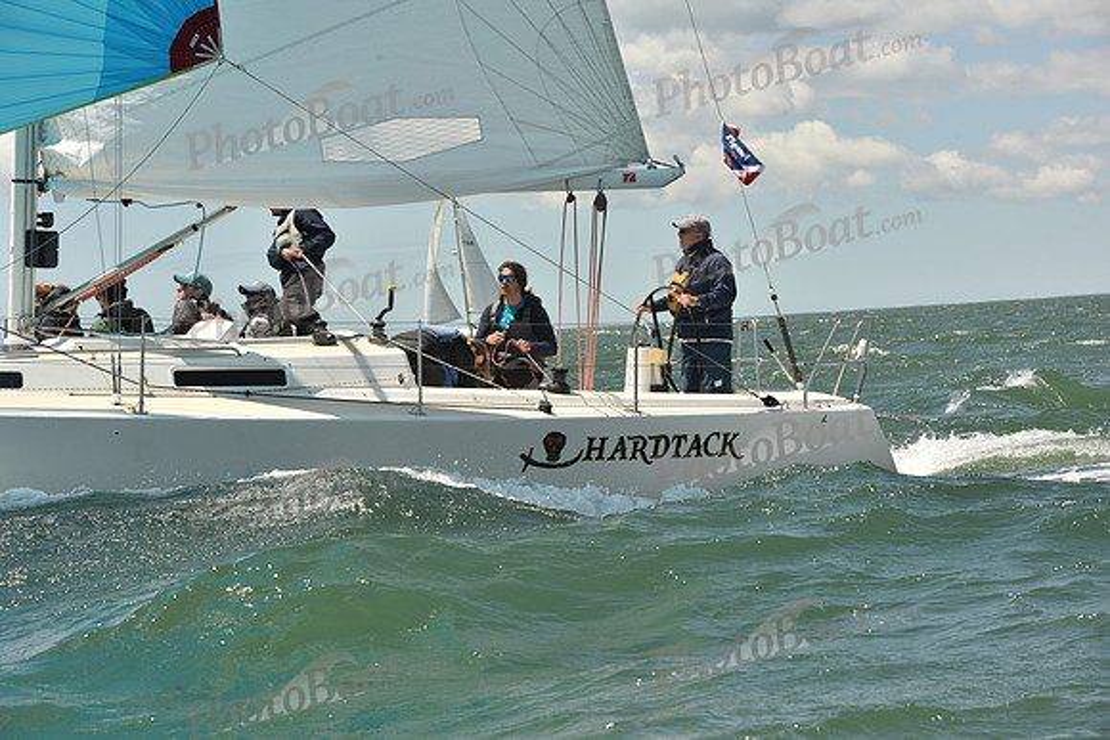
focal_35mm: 135
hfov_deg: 15.2
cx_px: 555
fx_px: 4163
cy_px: 370
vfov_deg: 10.2
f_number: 11
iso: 320
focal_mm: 135
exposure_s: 1/800
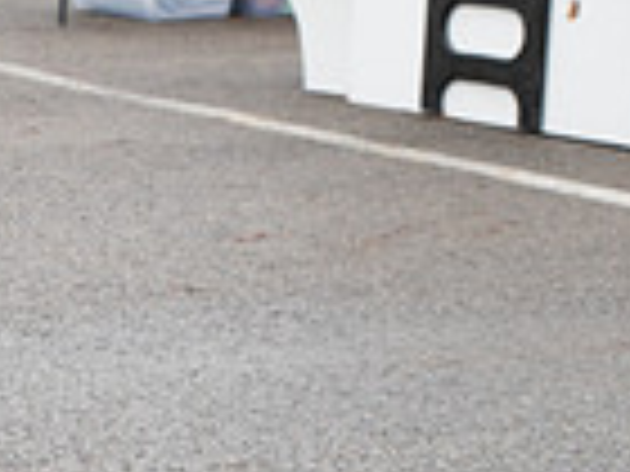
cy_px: 315
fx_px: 2603
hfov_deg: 12.9
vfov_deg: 10.4
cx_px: -382
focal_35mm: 143
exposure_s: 1/160
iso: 640
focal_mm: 36
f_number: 6.3
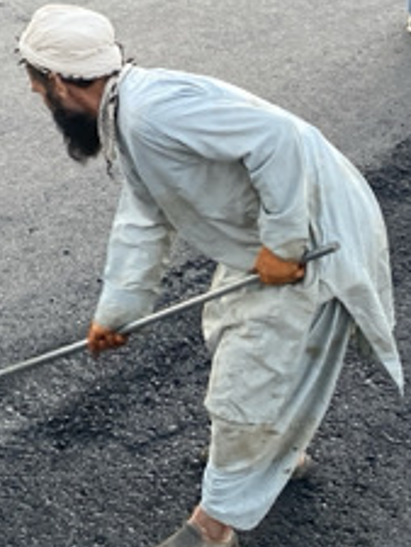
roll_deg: -1.4
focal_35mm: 81
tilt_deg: -22.3
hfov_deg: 18.2
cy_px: 142
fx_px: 1281
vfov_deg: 23.9
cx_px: 163
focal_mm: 4.25
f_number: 1.8
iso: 200
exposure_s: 1/60
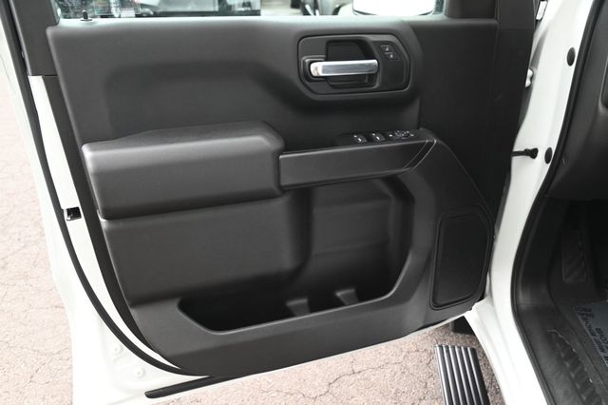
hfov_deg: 60.3
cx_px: 304
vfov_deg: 42.3
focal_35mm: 31
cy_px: 202
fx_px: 523
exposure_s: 1/60
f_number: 7.1
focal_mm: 31
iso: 1600
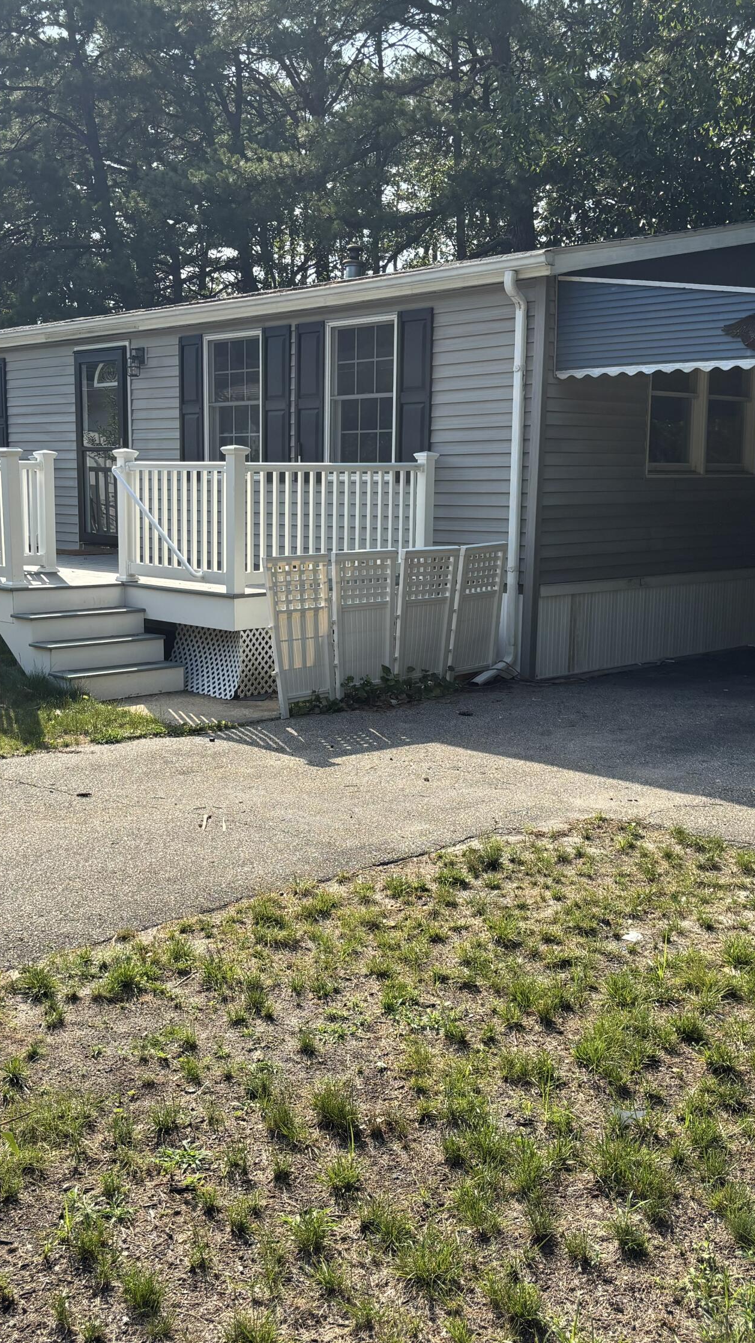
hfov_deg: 31.1
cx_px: 297
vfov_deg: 52.8
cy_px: 673
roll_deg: +0.1
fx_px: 1352
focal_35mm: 38
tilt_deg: -9.2
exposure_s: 1/1590
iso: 50
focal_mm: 5.96
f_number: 1.6
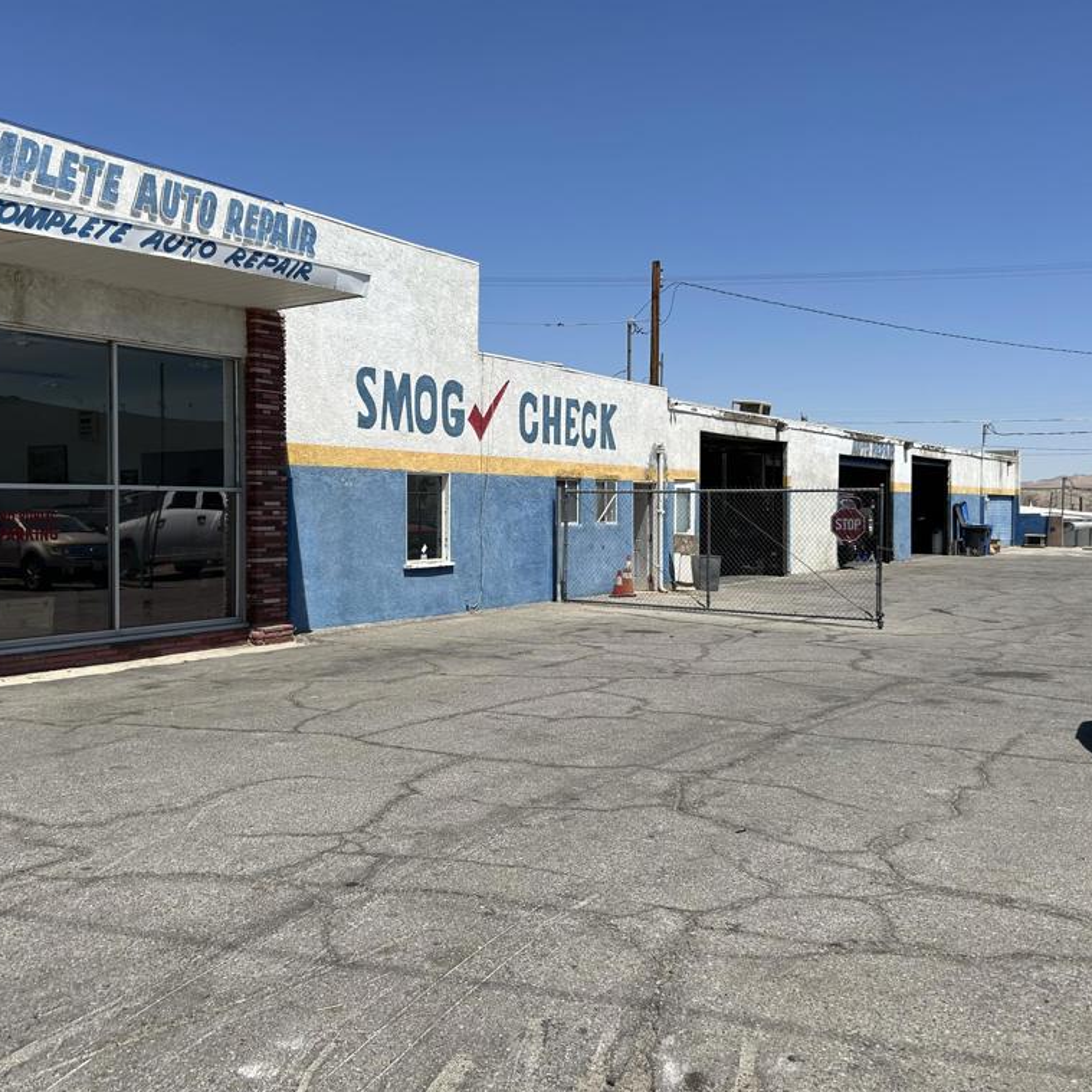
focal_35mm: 31
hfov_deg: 52.4
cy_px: 545
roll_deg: +2.3
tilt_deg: -1.2
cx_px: 483
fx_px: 1106
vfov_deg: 52.5
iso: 50
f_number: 1.5
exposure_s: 1/6579
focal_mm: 5.7
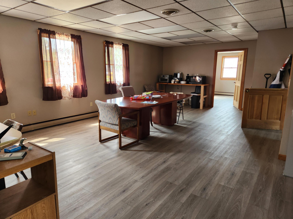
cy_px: 110
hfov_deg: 73.9
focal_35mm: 23
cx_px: 146
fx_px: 195
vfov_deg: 58.9
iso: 200
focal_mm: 5.4
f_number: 1.8
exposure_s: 1/120
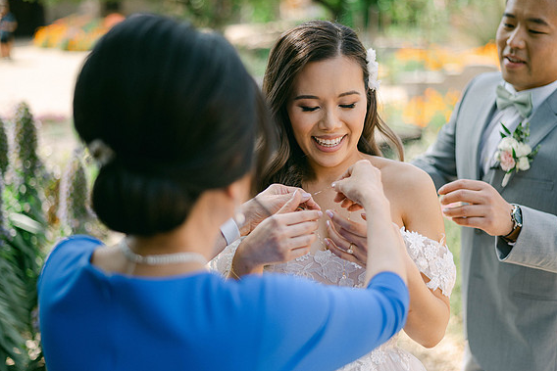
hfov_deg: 38.9
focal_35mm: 51
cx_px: 281
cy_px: 183
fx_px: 789
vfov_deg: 26.5
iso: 100
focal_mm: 50
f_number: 2
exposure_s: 1/2000
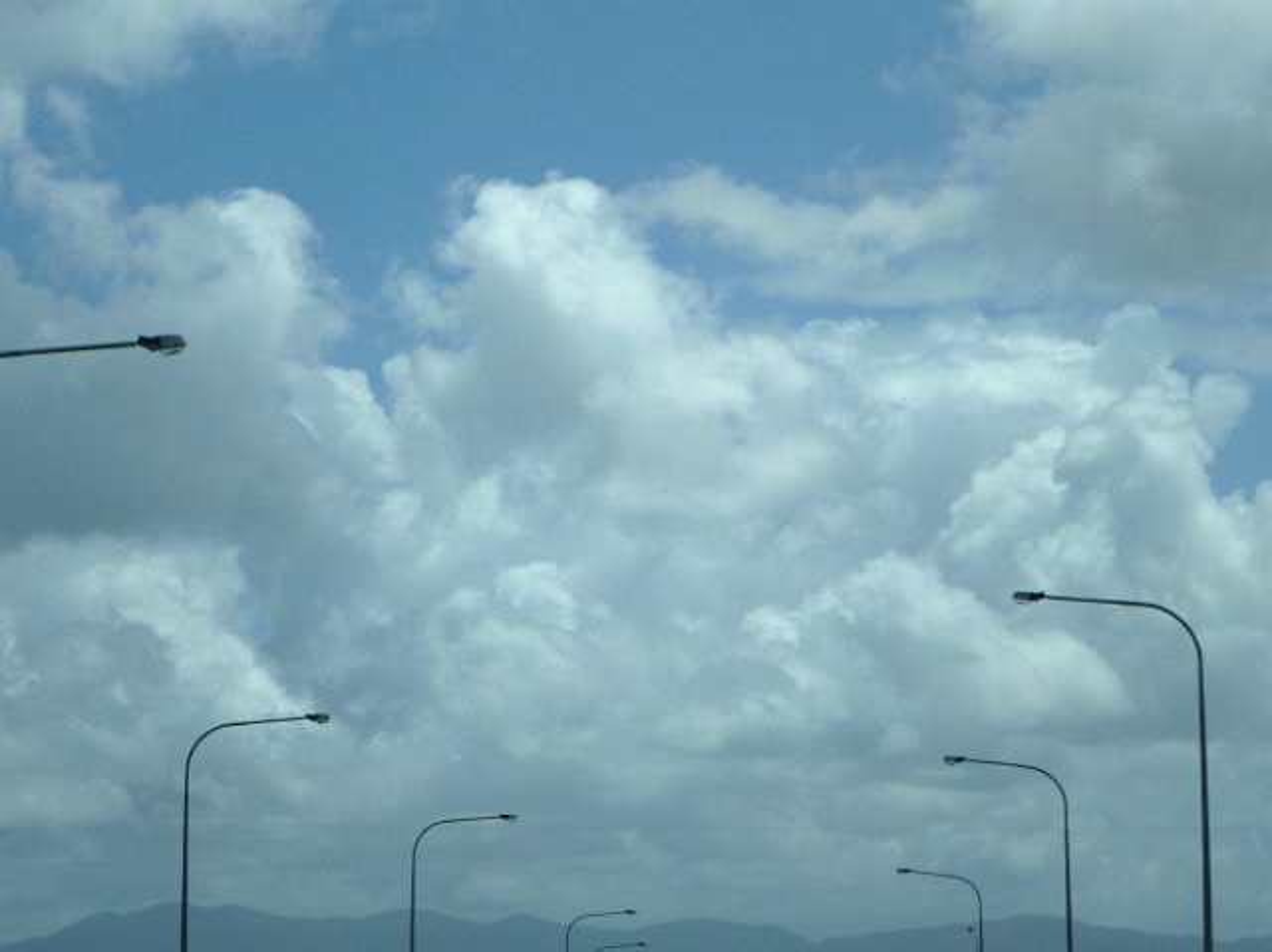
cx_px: 636
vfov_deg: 11.3
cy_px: 476
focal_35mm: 131
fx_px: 4810
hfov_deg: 15.1
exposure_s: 1/1300
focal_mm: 23.4
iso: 100
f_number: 5.2
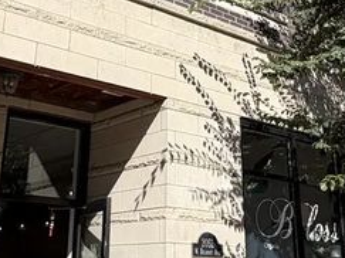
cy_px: 37
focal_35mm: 59
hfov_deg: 32.7
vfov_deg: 24.2
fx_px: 588
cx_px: 162
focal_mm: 2.22
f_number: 2.2
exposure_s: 1/770
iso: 25
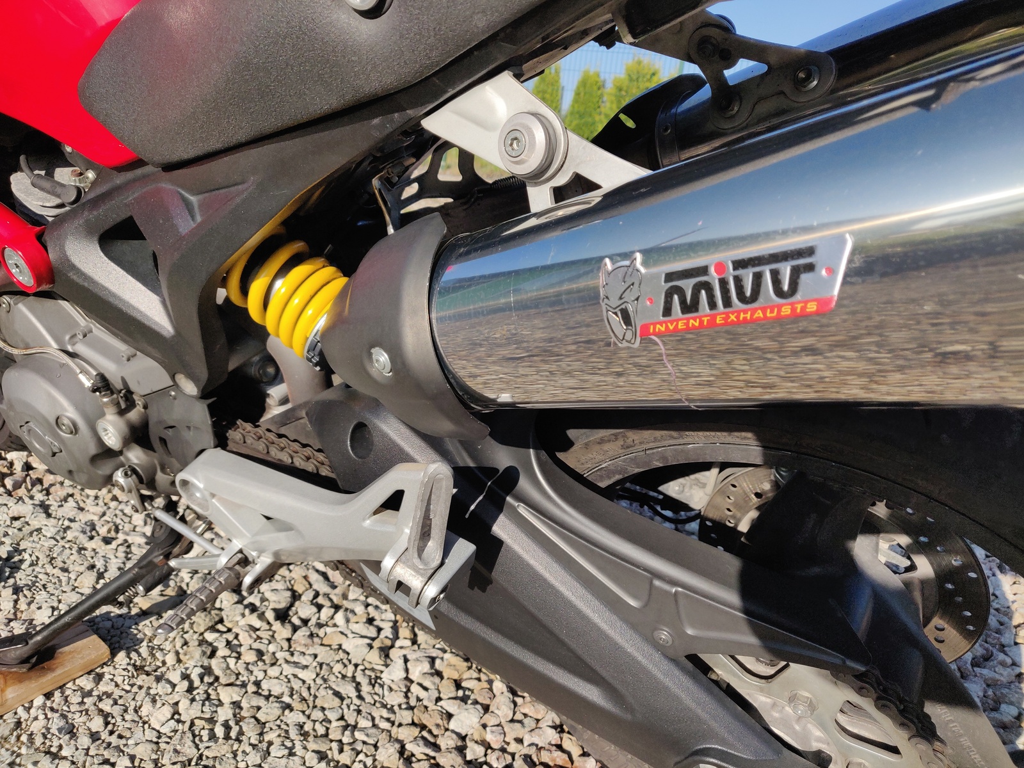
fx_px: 740
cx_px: 512
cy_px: 384
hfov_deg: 69.4
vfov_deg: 54.9
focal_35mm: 25
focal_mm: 4.25
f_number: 1.7
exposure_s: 1/1658
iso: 100
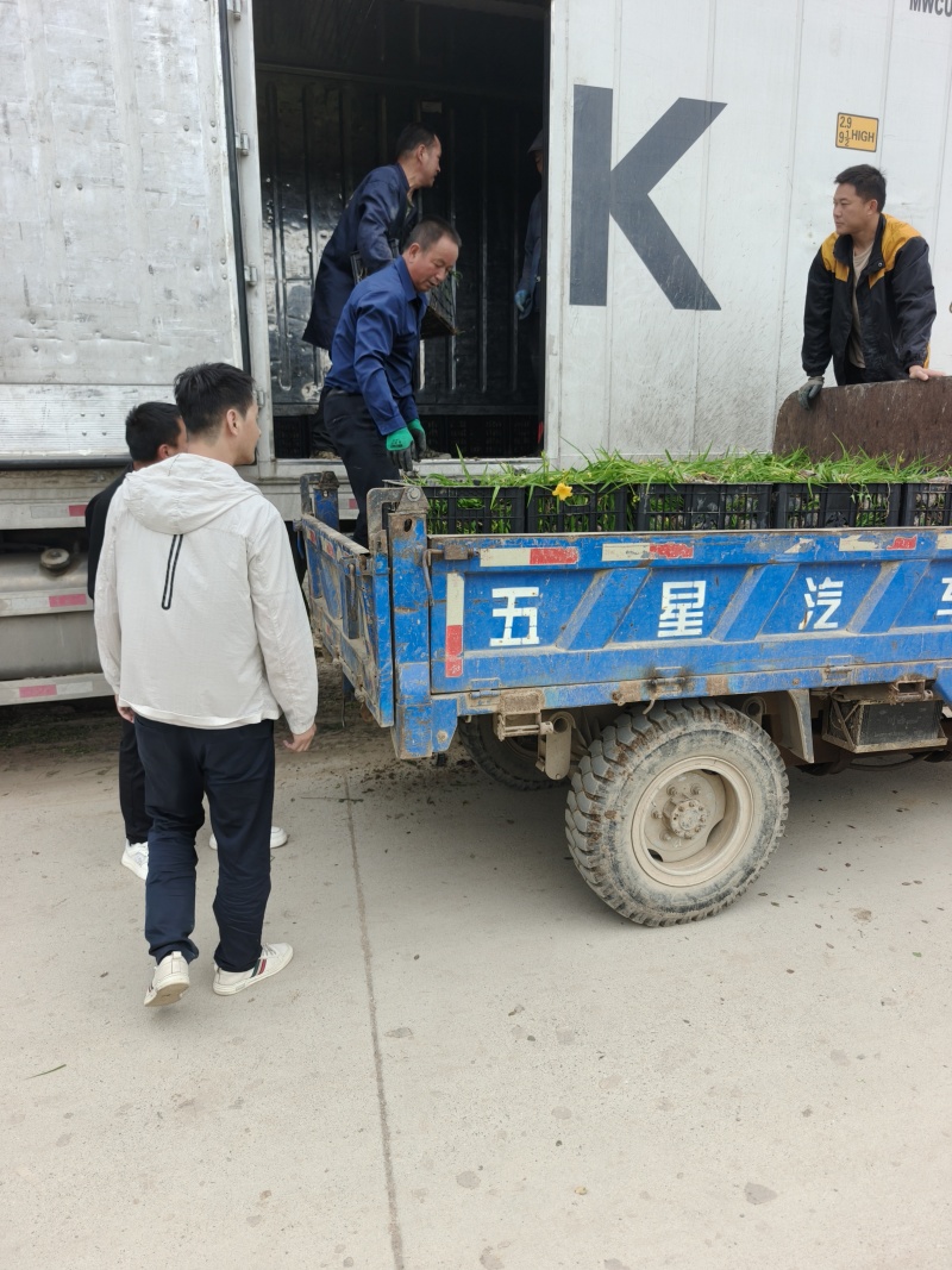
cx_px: 476
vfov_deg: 73.9
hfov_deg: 58.9
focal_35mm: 23
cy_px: 635
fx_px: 844
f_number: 1.6
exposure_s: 1/532
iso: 50
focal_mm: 6.06
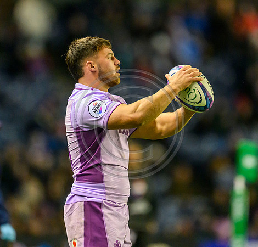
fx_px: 7385
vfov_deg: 1.9
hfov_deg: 2.0
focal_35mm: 895
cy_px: 90
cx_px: 142
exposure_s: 1/1000
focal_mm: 560
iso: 10000
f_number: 4
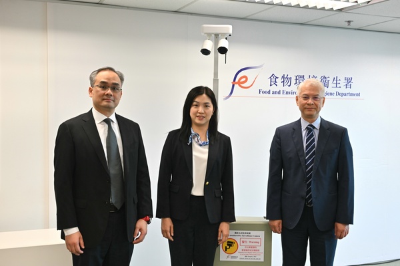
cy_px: 133
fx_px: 422
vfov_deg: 35.1
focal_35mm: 38
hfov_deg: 50.7
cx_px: 200
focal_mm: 38
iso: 1000
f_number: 5
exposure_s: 1/100
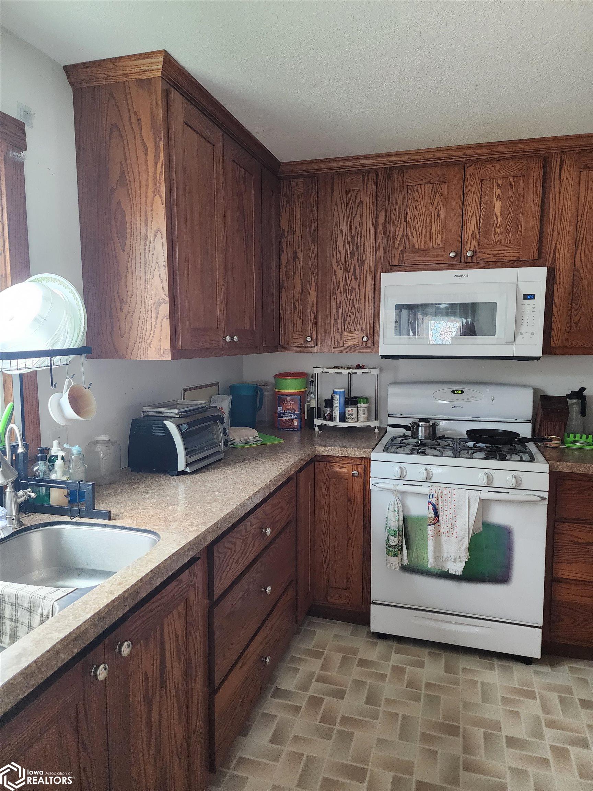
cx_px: 296
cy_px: 396
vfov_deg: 73.9
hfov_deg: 58.9
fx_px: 525
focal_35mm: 23
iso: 800
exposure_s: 1/120
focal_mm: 6.4
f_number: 1.8
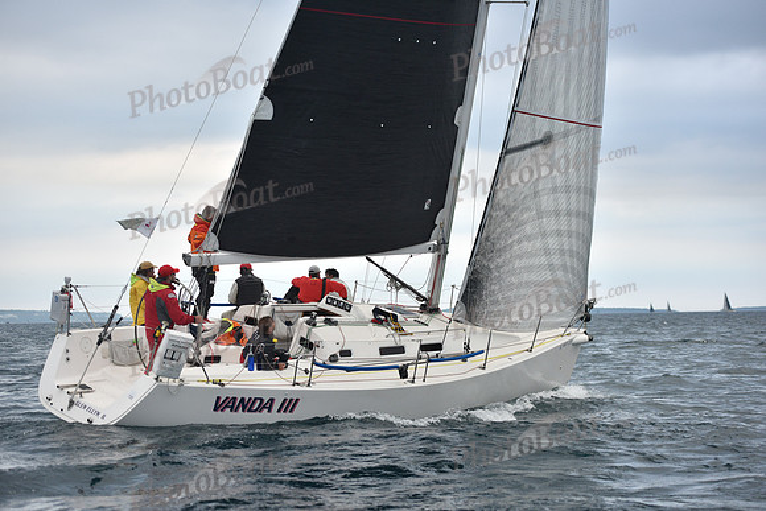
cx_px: 383
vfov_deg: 19.5
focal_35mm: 70
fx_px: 1490
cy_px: 256
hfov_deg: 28.8
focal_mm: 70
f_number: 3.2
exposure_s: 1/640
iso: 640
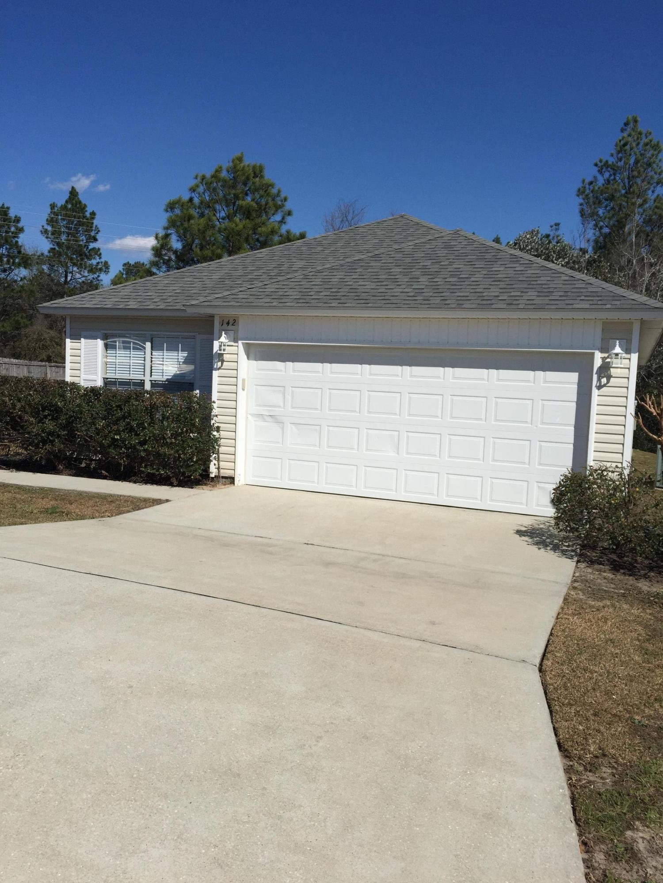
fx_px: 741
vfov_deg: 61.7
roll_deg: -2.8
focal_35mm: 29
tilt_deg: -3.6
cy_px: 442
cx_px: 332
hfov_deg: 48.2
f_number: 2.2
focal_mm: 4.15
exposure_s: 1/5650
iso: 32
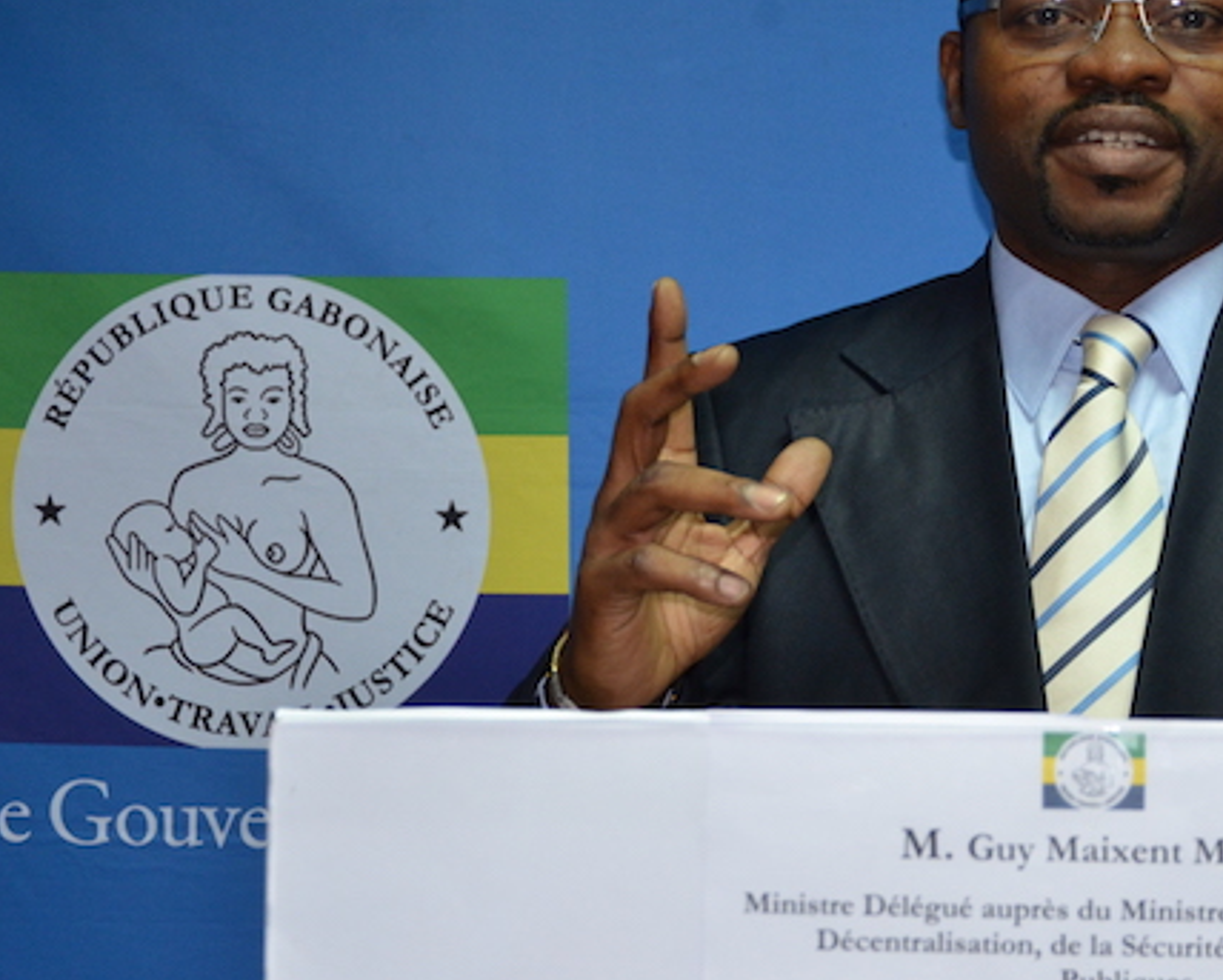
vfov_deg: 18.3
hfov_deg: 22.3
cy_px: 363
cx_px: 1032
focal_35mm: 84
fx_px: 3043
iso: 800
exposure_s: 1/60
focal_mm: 32
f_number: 4.2
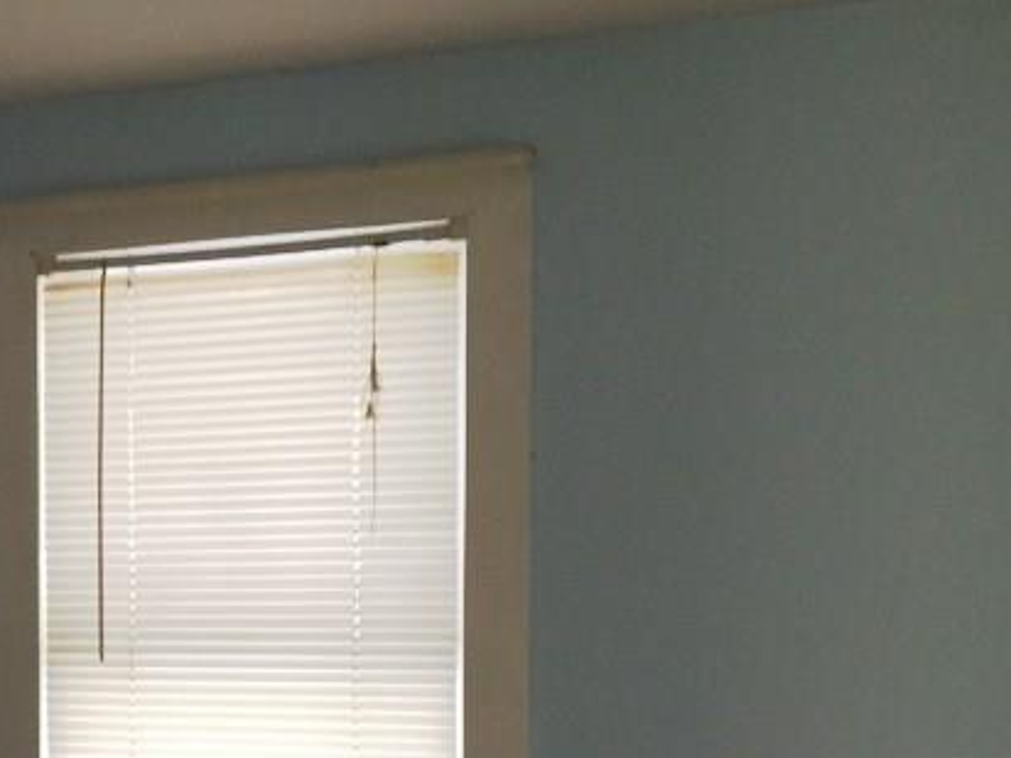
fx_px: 2103
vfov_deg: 20.0
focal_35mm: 72
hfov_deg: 25.0
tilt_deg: -2.4
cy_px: 706
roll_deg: -0.7
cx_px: -128
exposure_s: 1/30
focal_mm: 4.15
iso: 50
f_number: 2.2
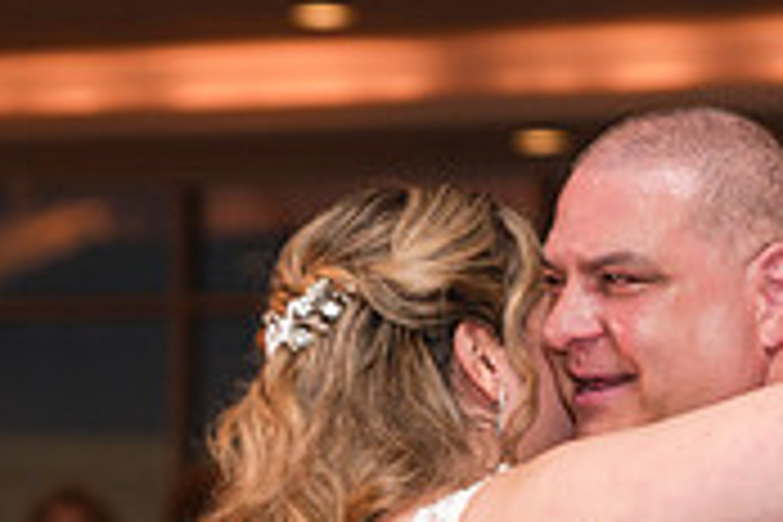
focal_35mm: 238
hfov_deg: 8.6
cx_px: 720
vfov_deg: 5.8
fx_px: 5176
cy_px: 486
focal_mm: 70
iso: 800
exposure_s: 1/60
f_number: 2.8
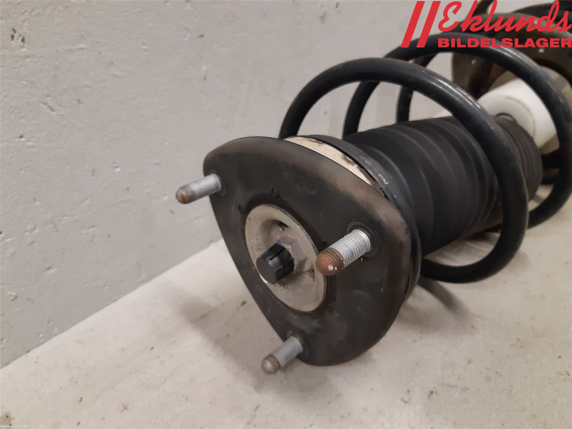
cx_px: 286
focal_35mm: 26
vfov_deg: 53.1
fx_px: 430
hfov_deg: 67.3
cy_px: 214
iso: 250
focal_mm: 3.93
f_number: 1.7
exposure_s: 1/50
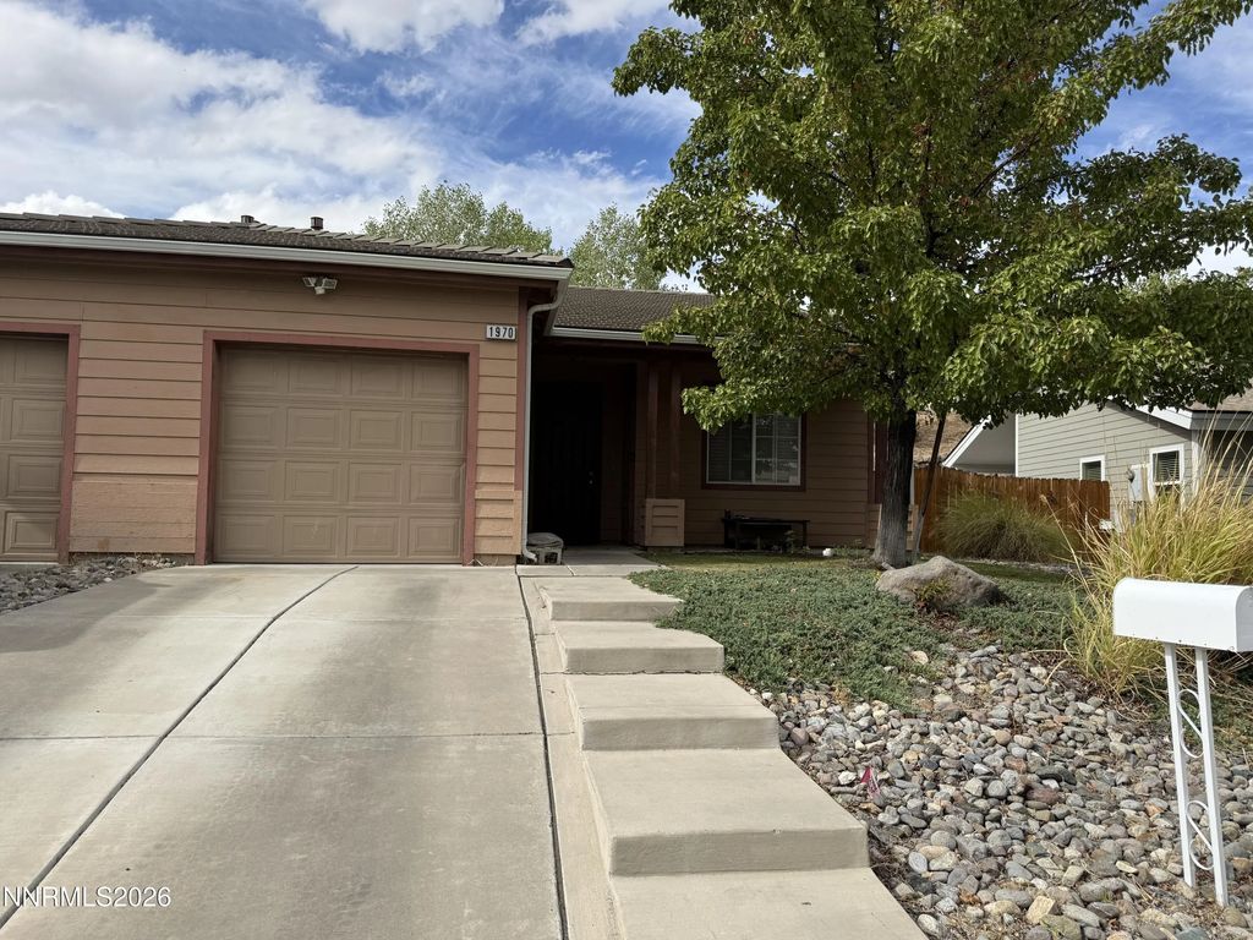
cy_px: 470
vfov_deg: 56.8
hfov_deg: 71.6
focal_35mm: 24
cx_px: 626
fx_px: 869
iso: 80
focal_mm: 6.76
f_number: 1.78
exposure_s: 1/3953
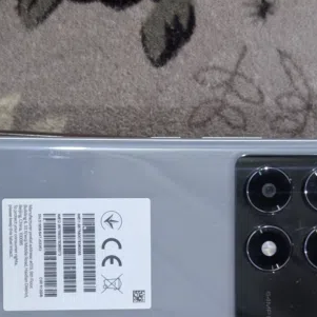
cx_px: 116
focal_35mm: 92
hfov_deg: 18.8
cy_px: 252
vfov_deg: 18.7
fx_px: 953
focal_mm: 6.9
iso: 300
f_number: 1.68
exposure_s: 1/64.3
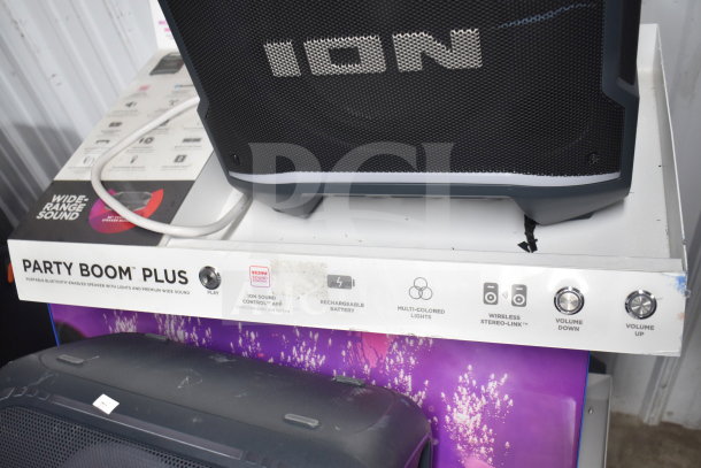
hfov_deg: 55.1
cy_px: 234
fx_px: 672
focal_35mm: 34
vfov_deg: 38.4
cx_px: 350
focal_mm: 23
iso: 560
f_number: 3.8
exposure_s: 1/40
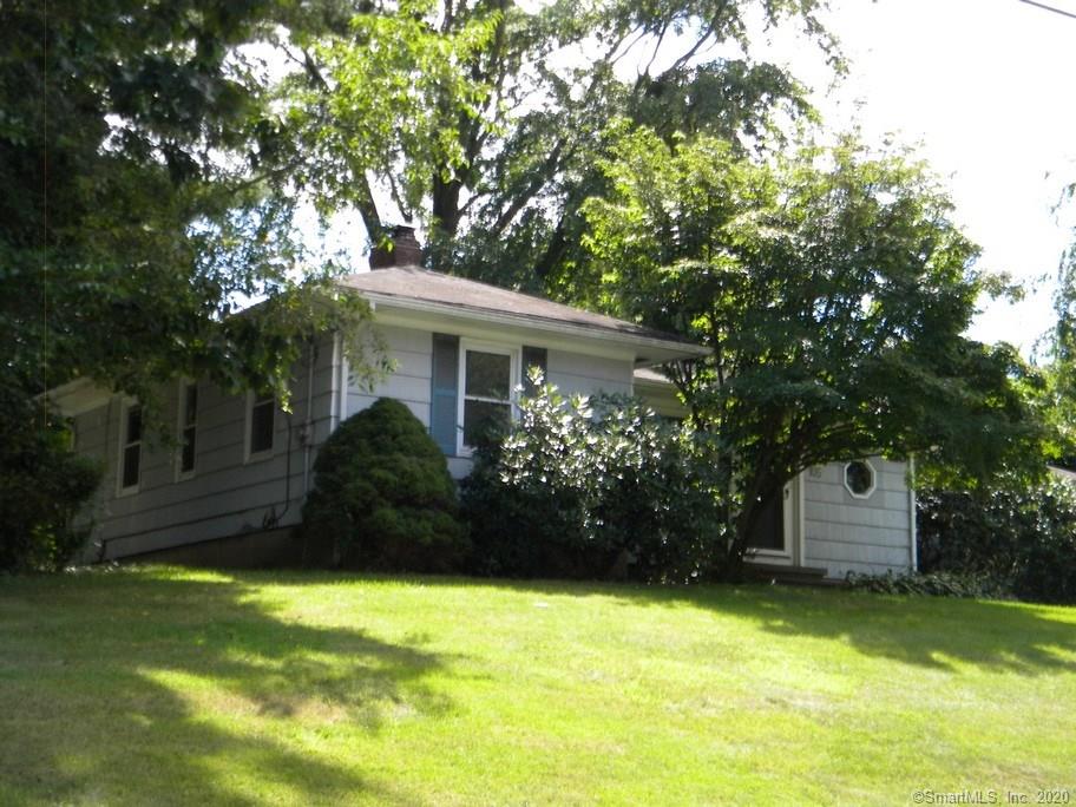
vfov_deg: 26.1
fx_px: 1741
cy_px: 404
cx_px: 538
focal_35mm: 56
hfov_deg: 34.3
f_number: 4.1
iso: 211
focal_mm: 10.1
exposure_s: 1/500
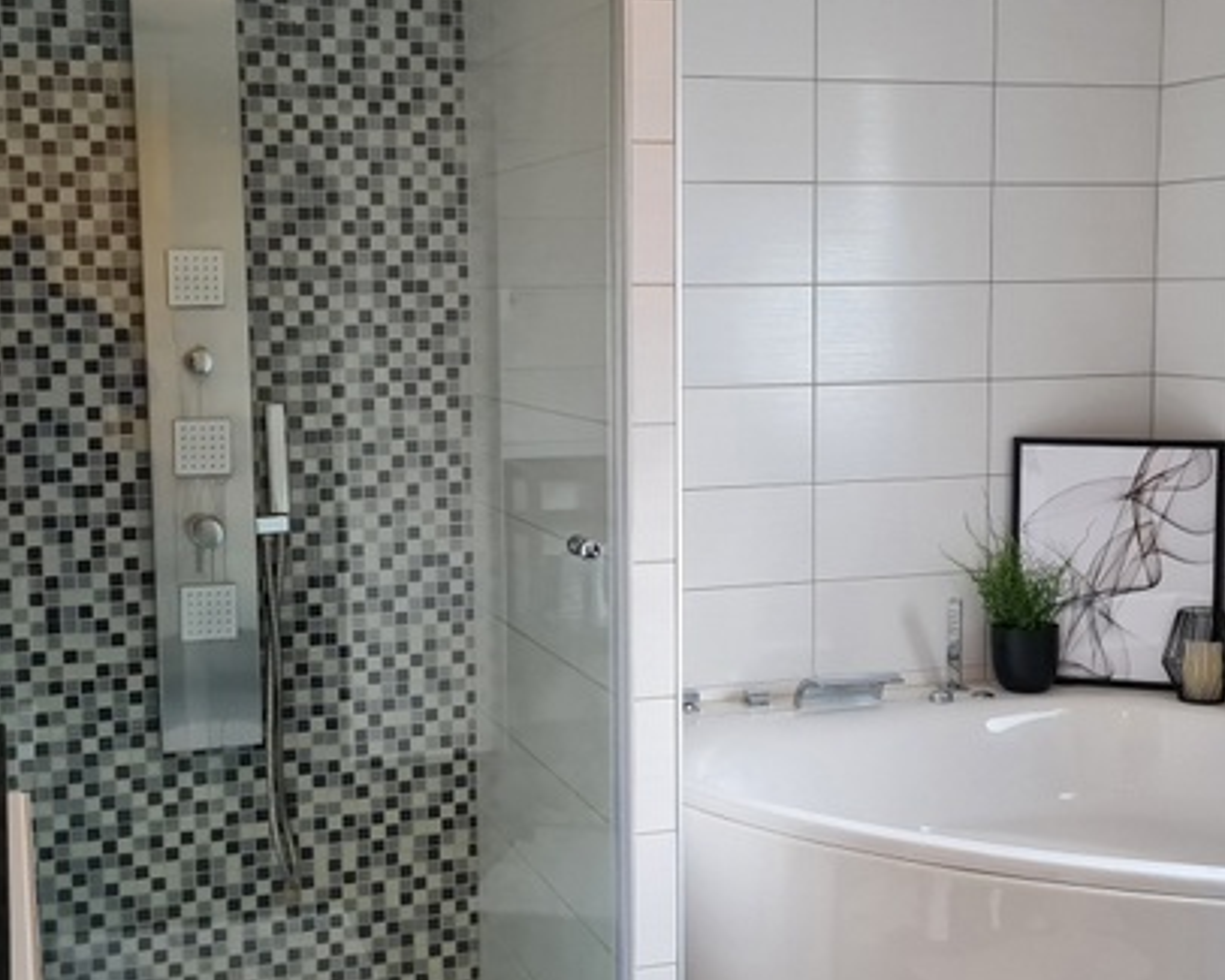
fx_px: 1813
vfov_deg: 30.3
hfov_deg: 37.3
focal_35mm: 50
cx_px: 603
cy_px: 498
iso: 250
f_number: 1.8
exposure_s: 1/50
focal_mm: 5.4
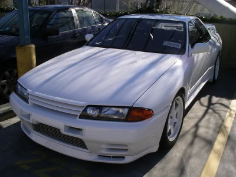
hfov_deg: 50.1
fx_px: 252
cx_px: 118
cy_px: 88
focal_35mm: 37
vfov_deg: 38.7
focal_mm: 7.8
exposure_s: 1/350
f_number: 5
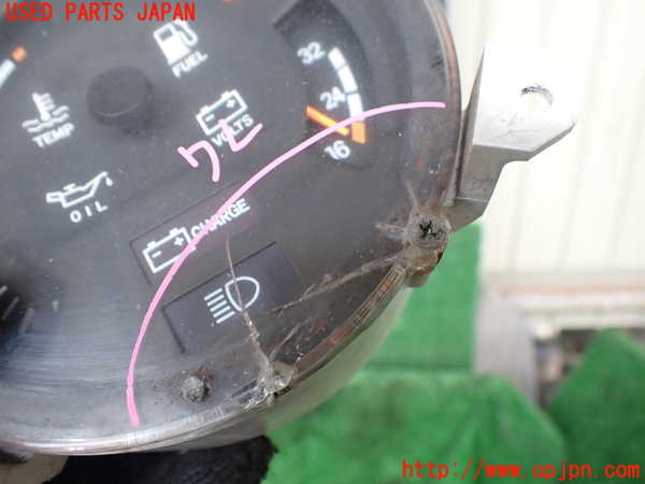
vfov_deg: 46.8
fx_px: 559
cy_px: 242
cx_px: 322
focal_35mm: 30
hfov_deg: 60.0
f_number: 2.3
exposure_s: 1/125
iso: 200
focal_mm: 5.4
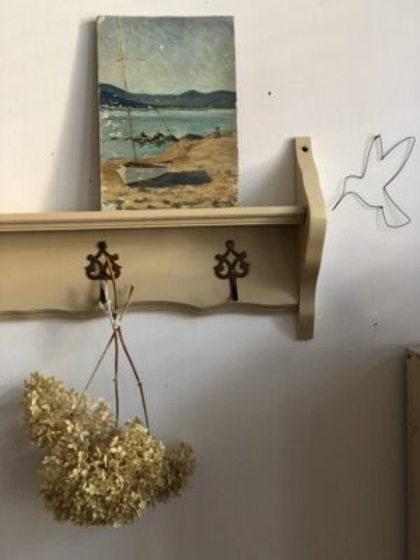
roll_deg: +1.8
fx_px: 841
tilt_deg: -3.8
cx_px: 210
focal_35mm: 52
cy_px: 280
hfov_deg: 28.0
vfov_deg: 36.8
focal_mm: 6
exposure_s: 1/20
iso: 160
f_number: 2.4
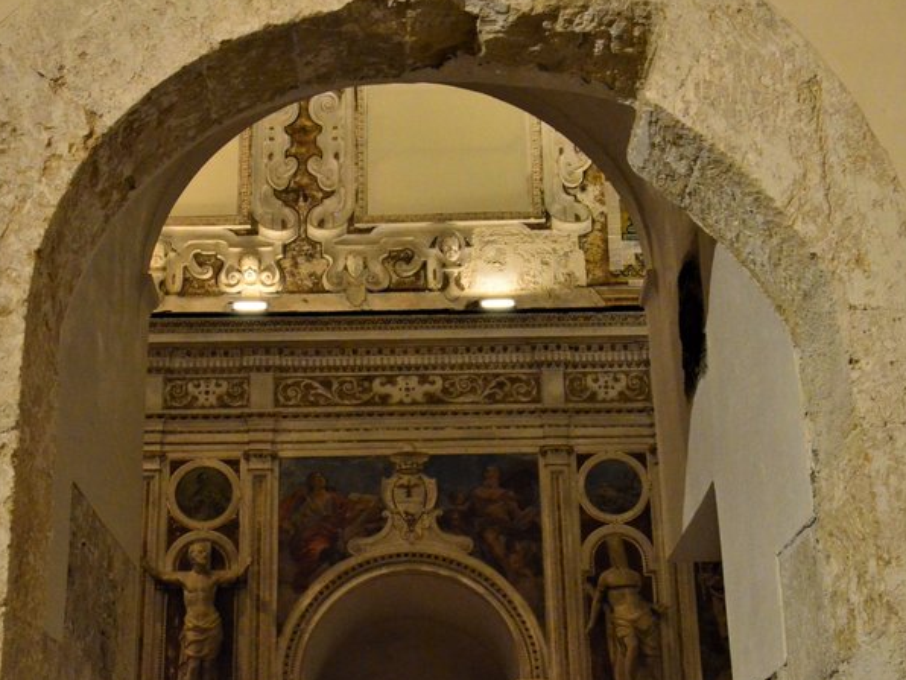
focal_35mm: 58
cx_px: 409
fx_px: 1518
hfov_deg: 33.2
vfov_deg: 25.2
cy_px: 371
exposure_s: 1/50
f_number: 8
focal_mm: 30
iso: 6400
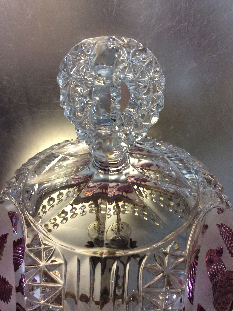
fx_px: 288
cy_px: 156
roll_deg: +1.7
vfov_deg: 56.9
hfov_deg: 44.1
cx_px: 116
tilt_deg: -36.0
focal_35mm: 32
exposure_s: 1/25
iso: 125
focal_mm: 3.3
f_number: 2.4
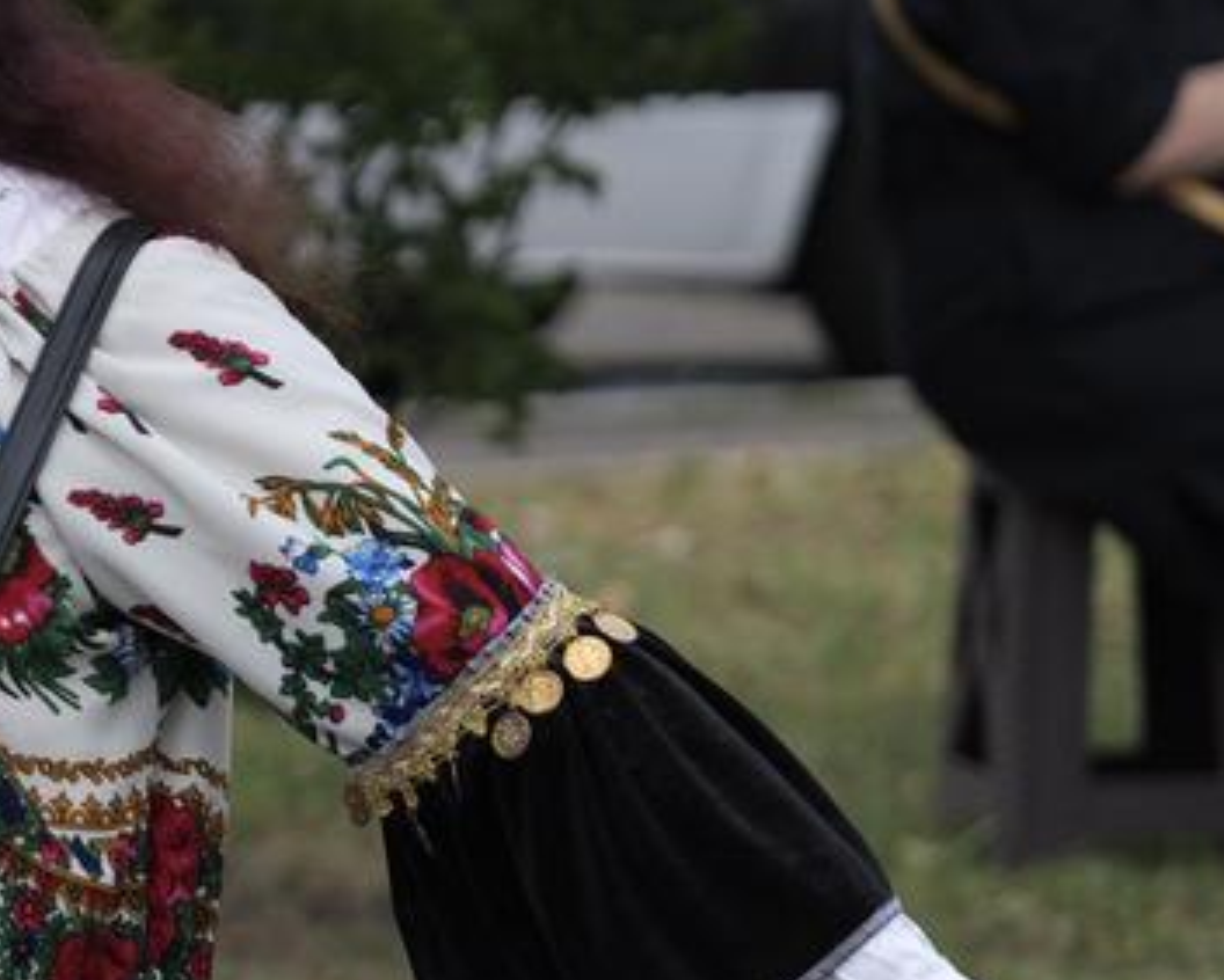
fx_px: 12179
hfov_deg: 5.7
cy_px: 831
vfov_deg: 4.6
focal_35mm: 336
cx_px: -167
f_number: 4
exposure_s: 1/1000
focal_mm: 105
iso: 200
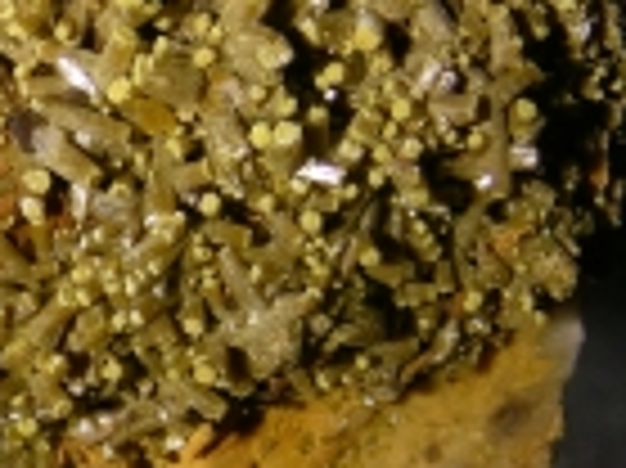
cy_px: 313
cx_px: -234
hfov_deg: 16.4
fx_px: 2024
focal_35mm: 112
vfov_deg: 13.2
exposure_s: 1/18.5
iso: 50
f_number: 3.5
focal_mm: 6.3
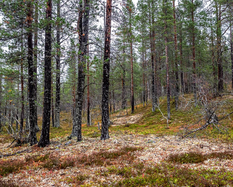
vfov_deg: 38.2
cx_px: 131
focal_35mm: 39
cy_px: 92
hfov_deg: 46.7
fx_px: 269
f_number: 8
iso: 1600
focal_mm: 28
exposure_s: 1/50
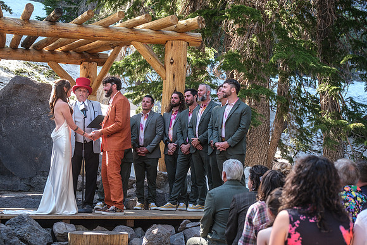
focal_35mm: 75
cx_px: 184
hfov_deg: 27.0
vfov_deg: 18.2
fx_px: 765
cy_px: 122
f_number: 3.6
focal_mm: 50
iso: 400
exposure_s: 1/210
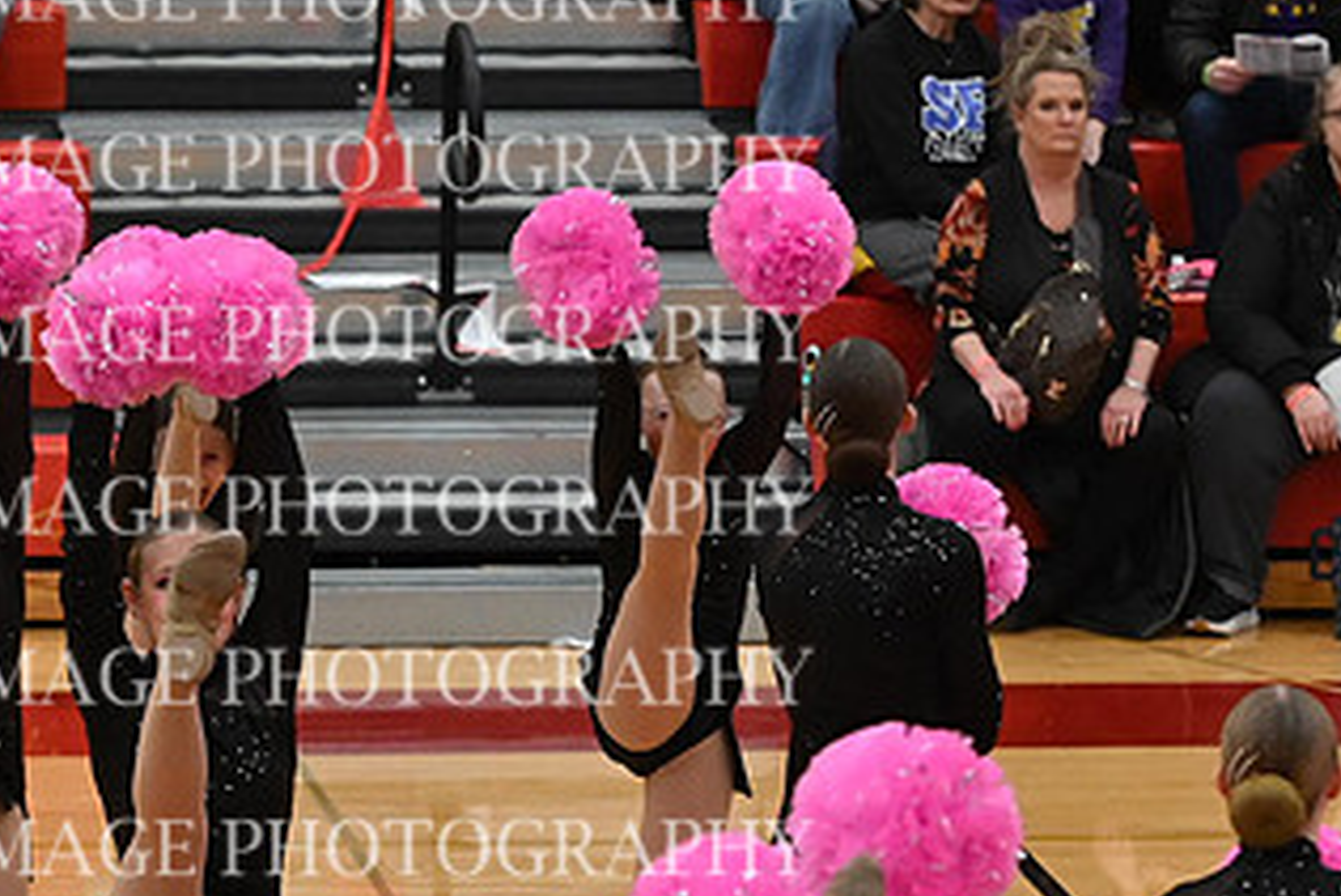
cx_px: 199
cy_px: 762
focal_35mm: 330
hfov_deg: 6.2
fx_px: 12298
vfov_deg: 4.2
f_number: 4
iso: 6400
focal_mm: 120
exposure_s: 1/400
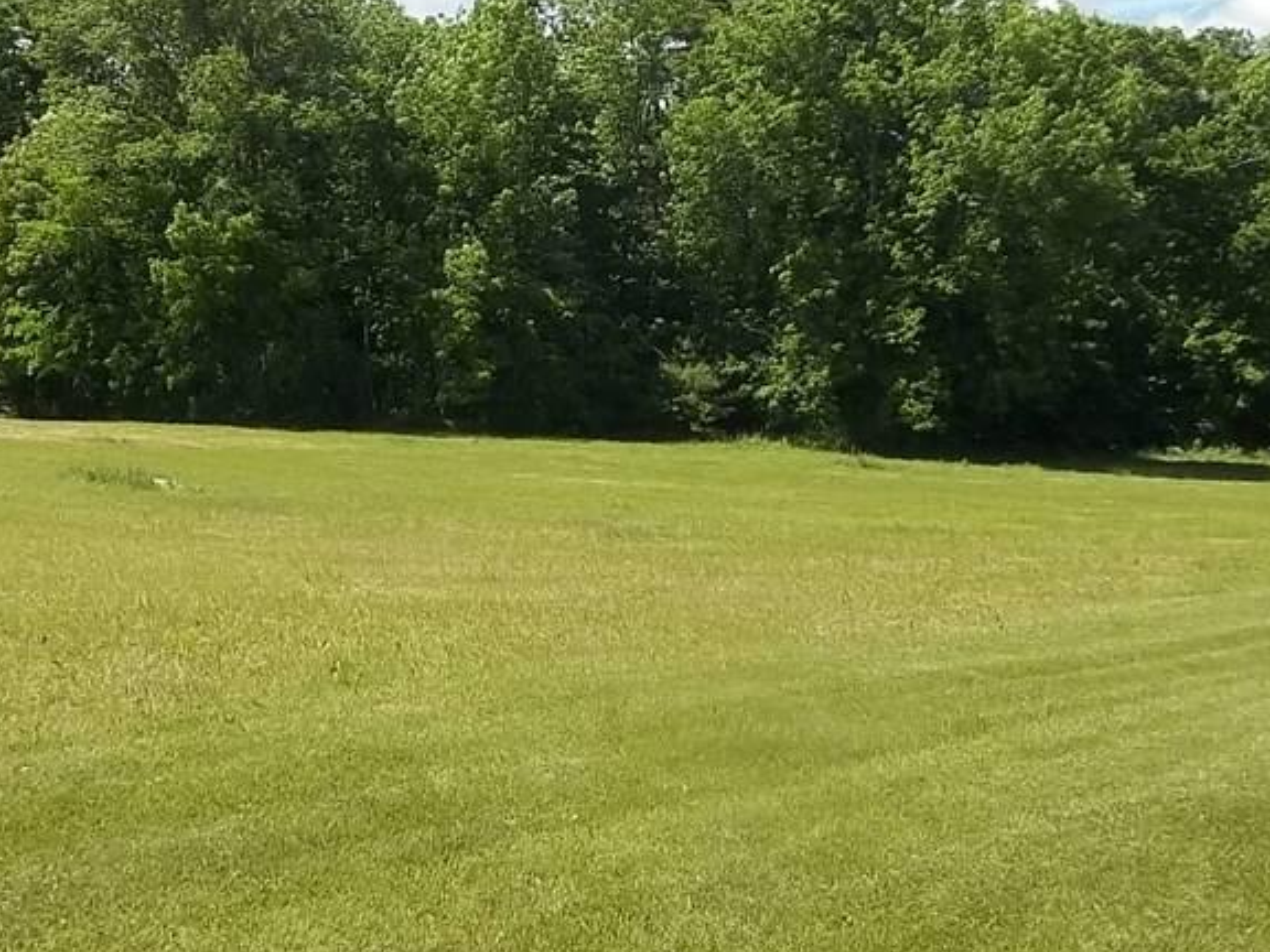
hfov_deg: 39.6
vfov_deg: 30.2
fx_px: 1761
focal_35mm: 48
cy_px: 555
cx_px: 584
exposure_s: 1/125
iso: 80
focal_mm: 4.9
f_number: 8.9
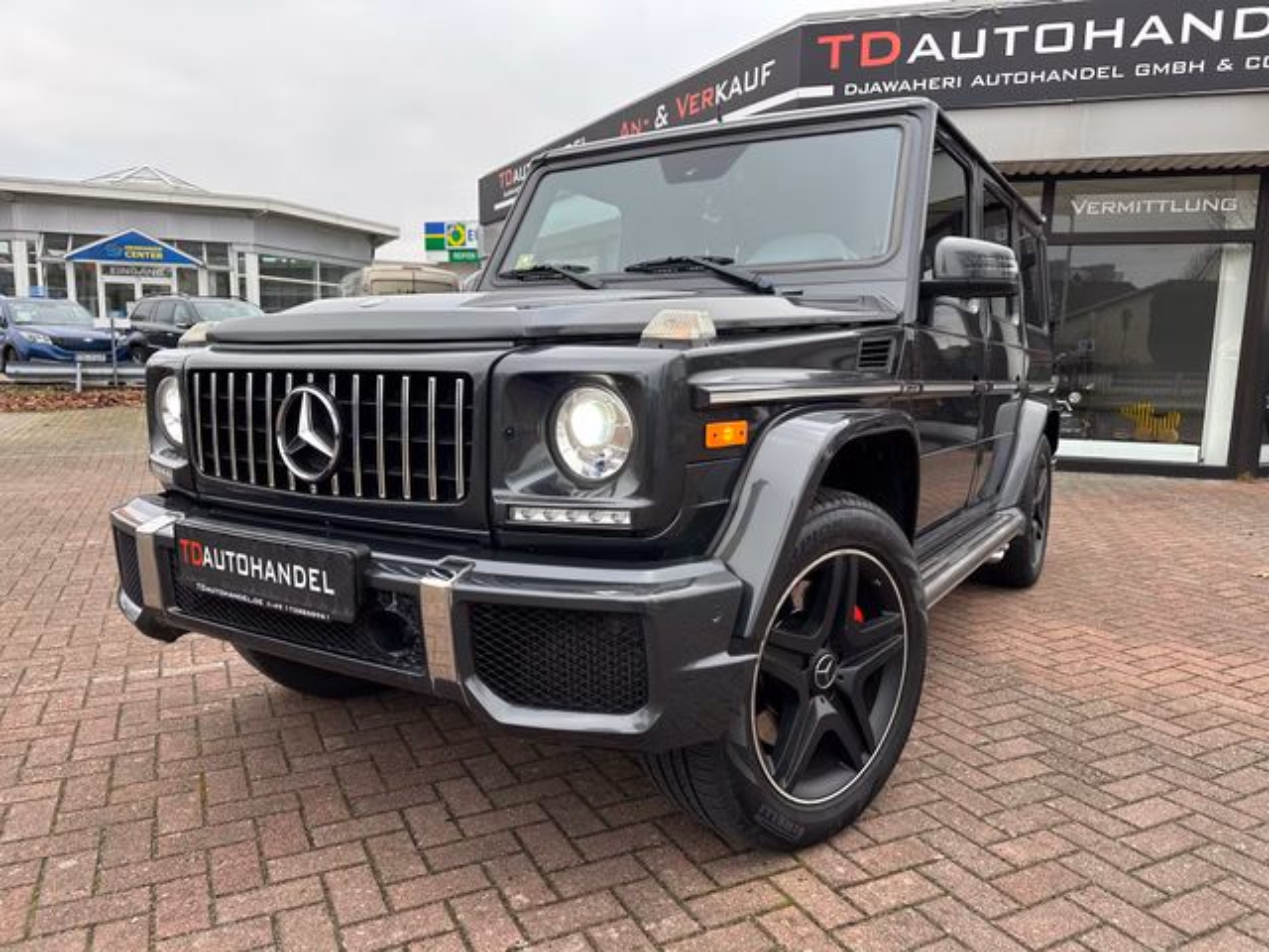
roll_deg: -1.1
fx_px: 880
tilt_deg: -8.6
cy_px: 476
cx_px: 634
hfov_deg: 71.6
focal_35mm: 24
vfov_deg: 56.8
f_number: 1.78
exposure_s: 1/144
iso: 64
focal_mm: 6.86
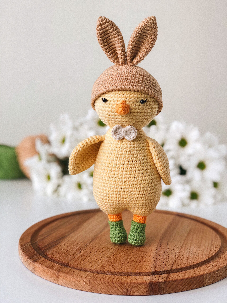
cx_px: 114
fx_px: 455
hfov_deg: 28.0
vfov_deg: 36.8
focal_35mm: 52
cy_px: 152
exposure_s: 1/60
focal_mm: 6
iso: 16
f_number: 2.4
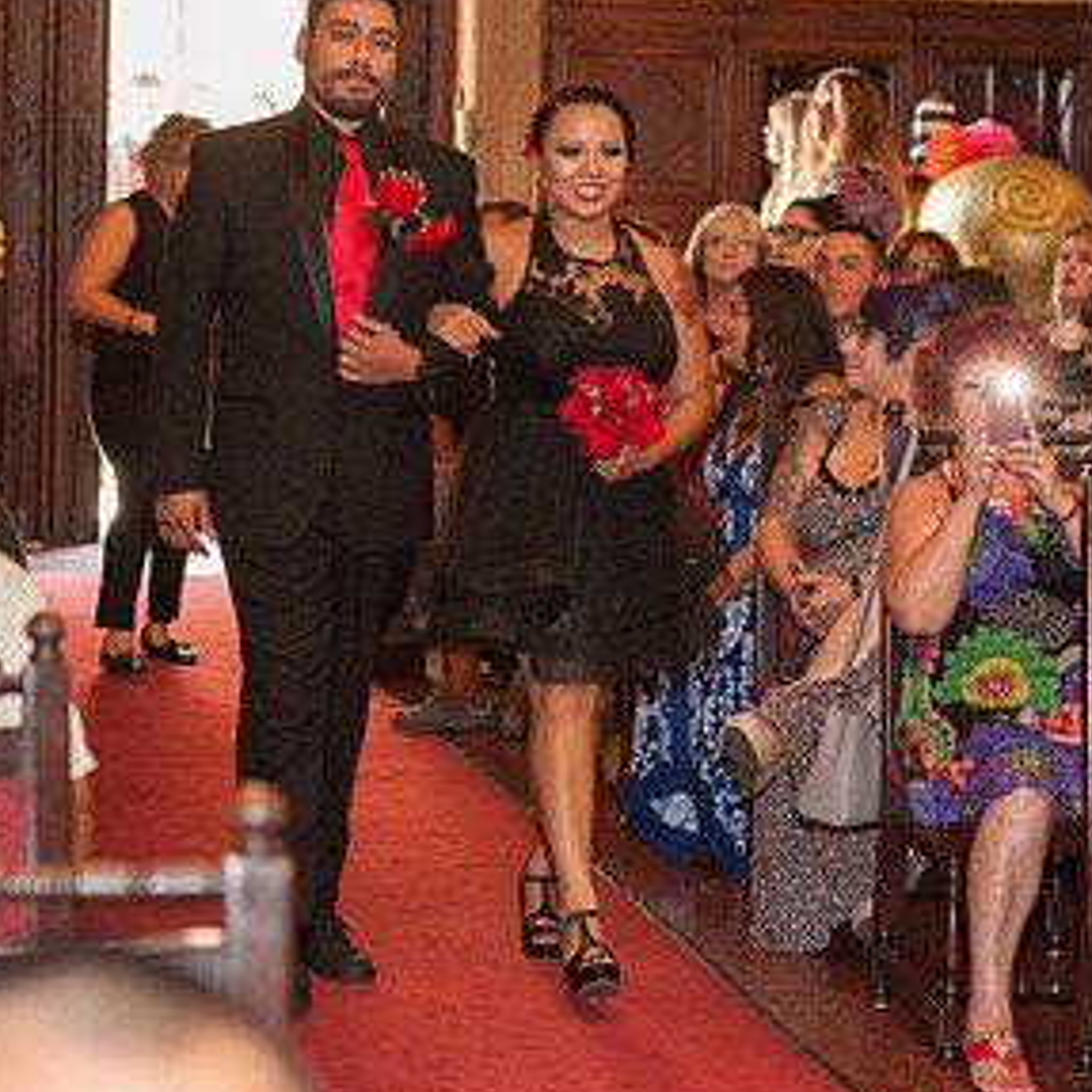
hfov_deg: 14.5
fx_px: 4283
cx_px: 350
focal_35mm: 120
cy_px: 419
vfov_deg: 14.5
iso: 2500
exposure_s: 1/100
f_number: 3.5
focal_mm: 70
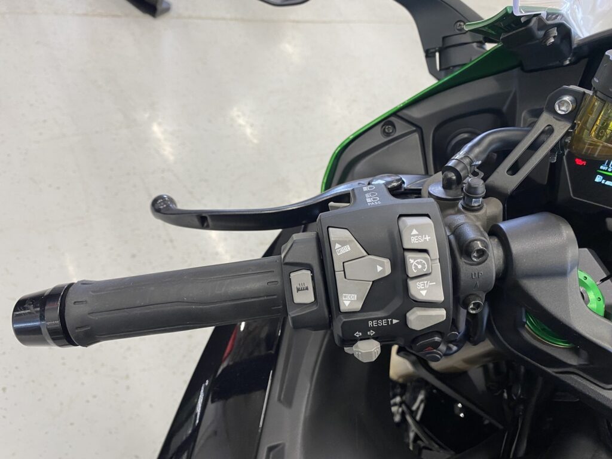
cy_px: 230
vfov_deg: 53.1
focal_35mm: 26
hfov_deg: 67.3
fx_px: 460
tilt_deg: -45.9
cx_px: 306
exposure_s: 1/50
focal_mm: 4.25
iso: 100
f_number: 1.8
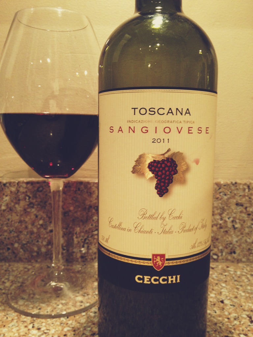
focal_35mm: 35
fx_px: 341
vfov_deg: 52.6
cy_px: 168
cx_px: 126
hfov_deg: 40.7
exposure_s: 1/20
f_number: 2.4
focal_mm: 4.28
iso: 125
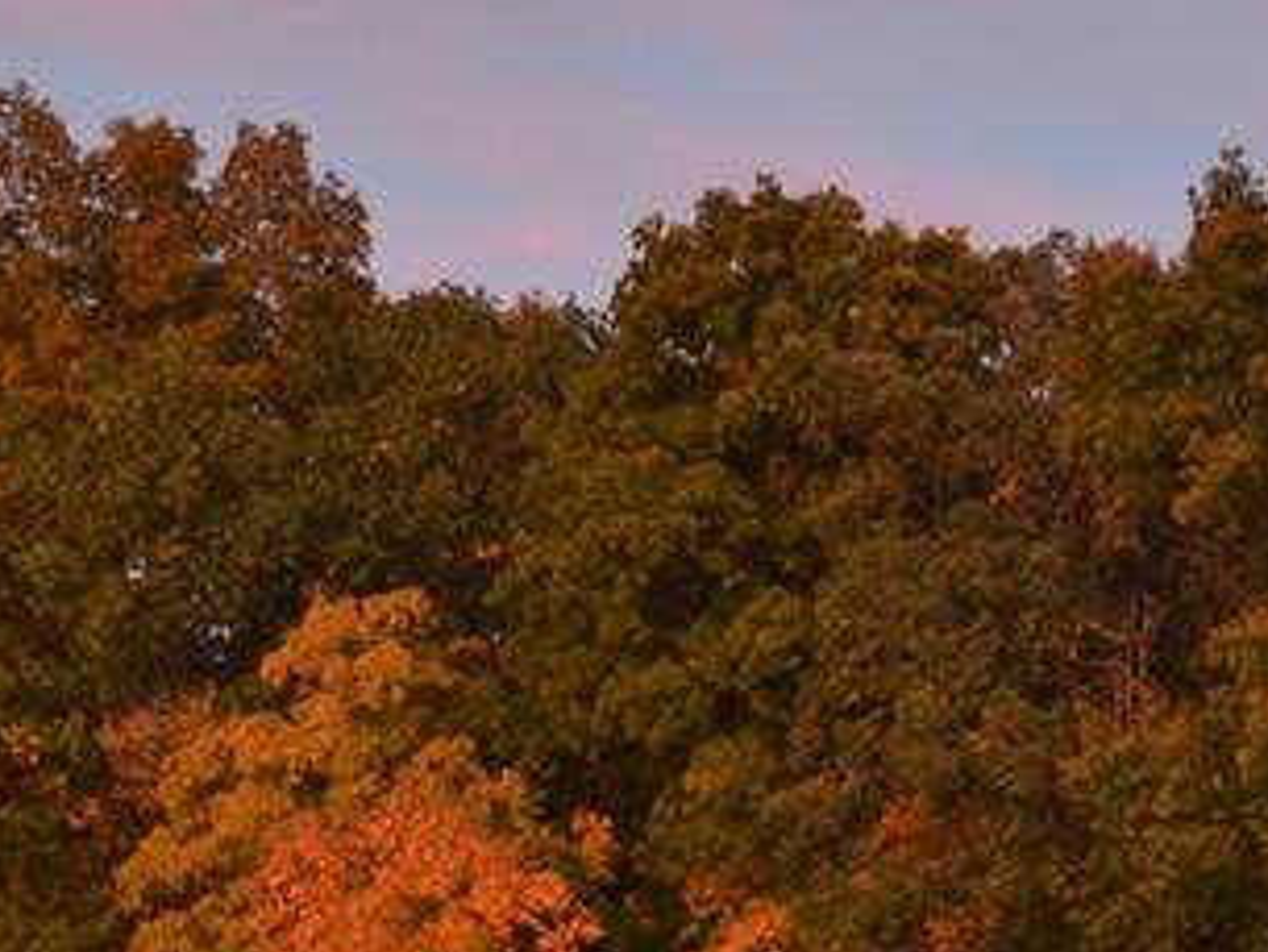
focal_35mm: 116
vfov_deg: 12.5
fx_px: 4251
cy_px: 1102
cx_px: 1019
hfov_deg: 16.8
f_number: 3.8
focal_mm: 24
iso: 800
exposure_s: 1/60
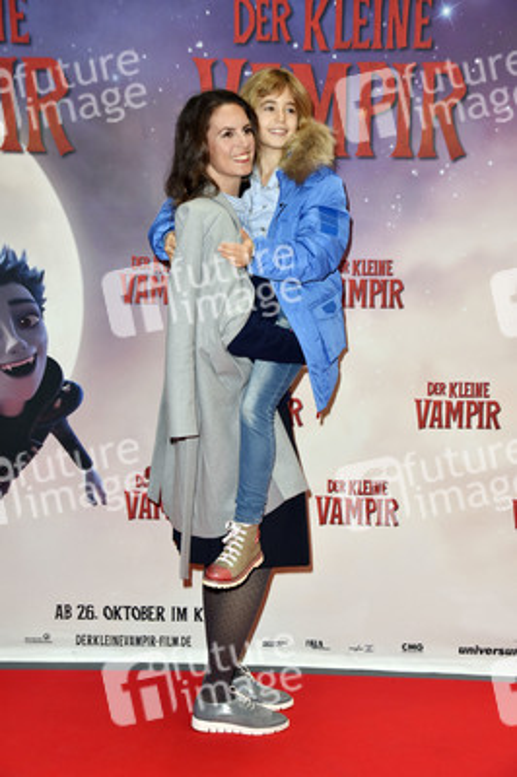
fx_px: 993
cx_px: 258
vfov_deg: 42.8
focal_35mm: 46
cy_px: 388
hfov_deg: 29.2
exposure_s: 1/100
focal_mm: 46
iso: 1250
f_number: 5.6
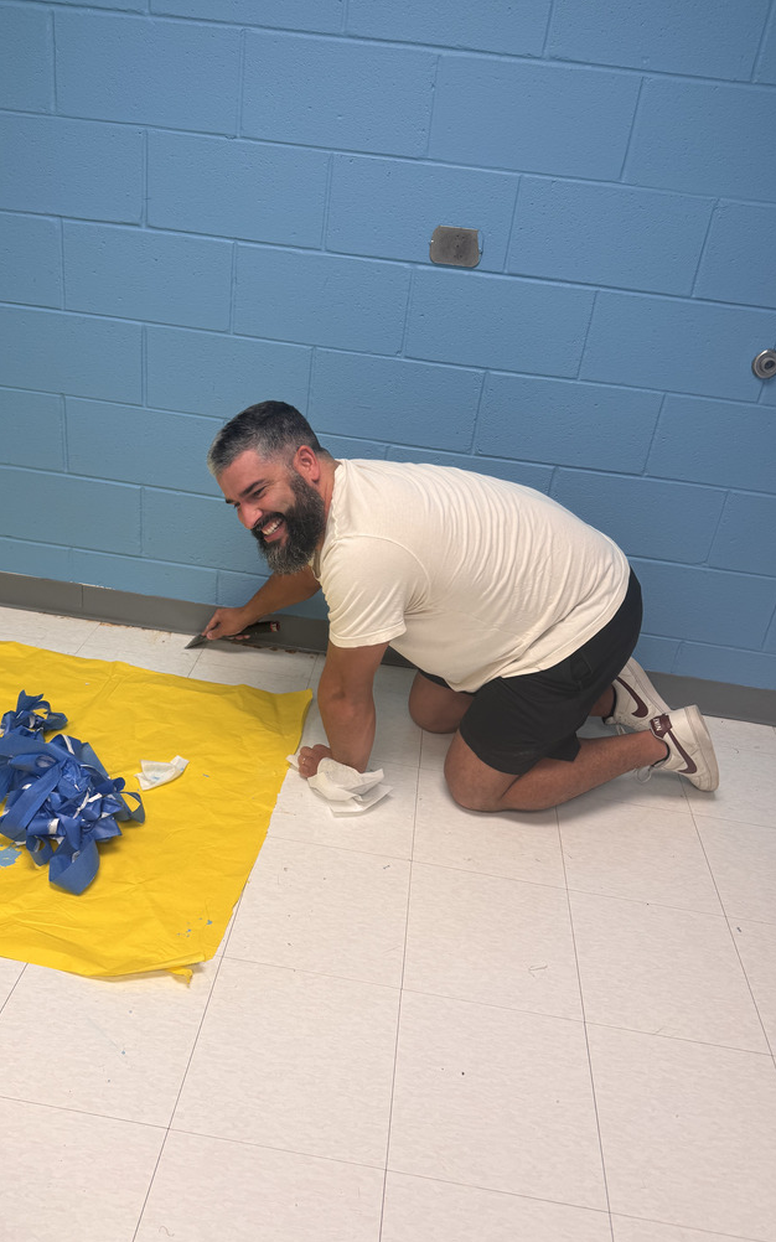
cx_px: 353
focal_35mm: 26
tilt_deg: -27.1
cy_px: 612
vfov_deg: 70.4
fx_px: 880
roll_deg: -6.9
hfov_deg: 47.5
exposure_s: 1/120
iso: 80
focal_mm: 6.76
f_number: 1.78
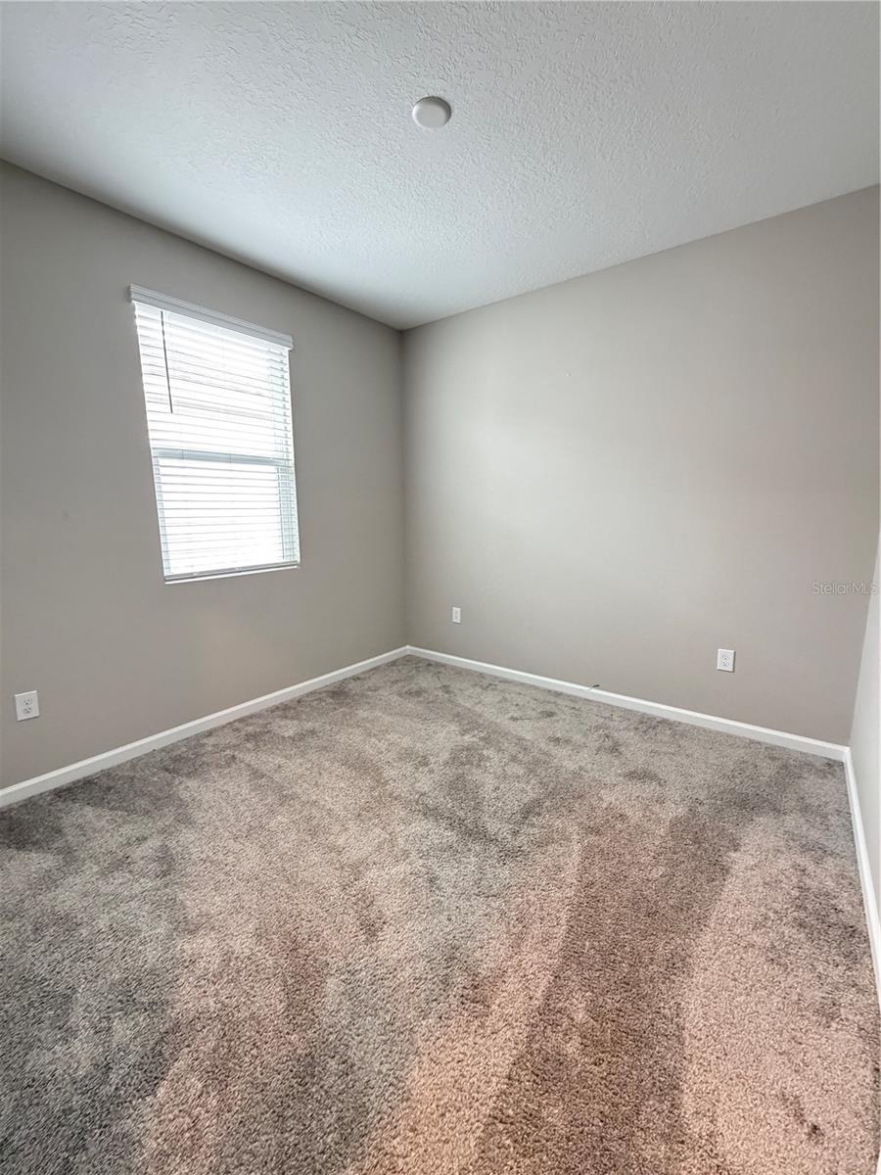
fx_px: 475
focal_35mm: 14
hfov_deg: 85.7
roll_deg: +0.6
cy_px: 588
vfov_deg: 102.1
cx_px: 440
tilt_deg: -9.6
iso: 640
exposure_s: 1/60
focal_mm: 2.22
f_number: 2.2
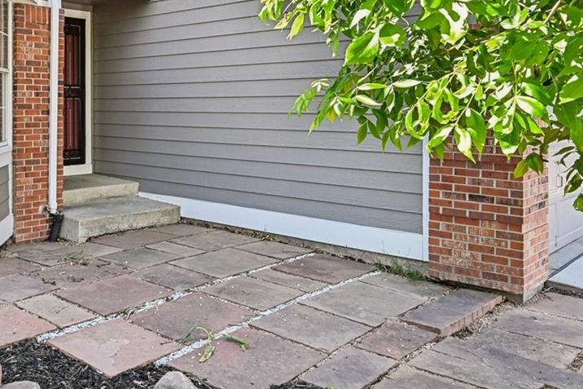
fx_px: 615
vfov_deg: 34.3
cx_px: 124
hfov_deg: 48.1
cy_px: 99
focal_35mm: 38
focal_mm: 17
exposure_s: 1/20
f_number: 11
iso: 140
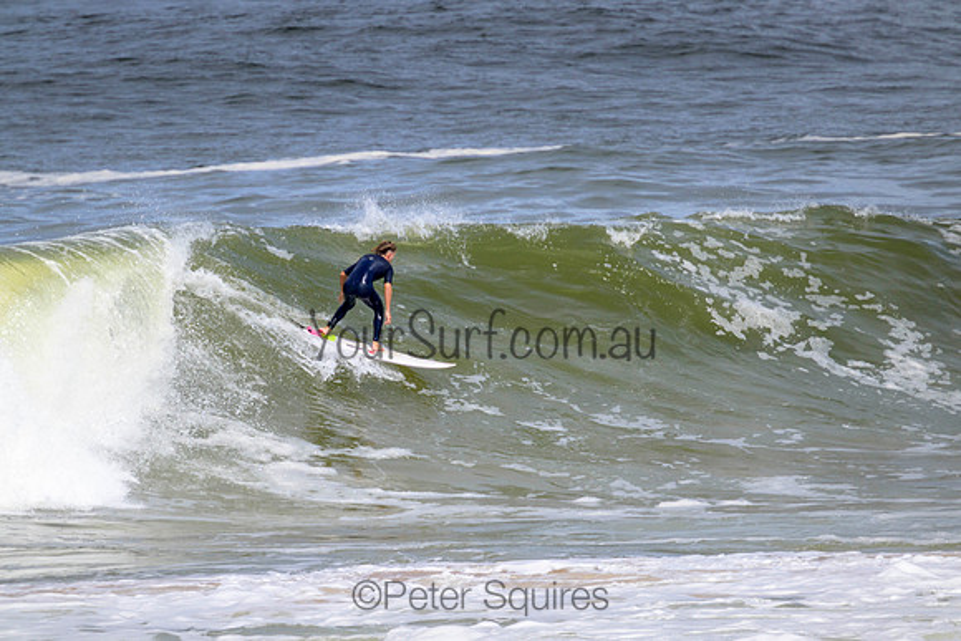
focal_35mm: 800
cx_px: 480
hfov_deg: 2.6
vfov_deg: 1.7
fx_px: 21360
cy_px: 320
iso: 640
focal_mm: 800
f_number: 11
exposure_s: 1/2000
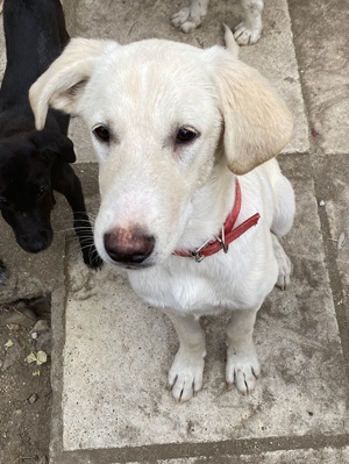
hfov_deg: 53.1
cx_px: 174
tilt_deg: -61.5
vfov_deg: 67.3
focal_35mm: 26
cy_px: 232
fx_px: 349
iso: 32
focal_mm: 4.25
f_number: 1.8
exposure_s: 1/742
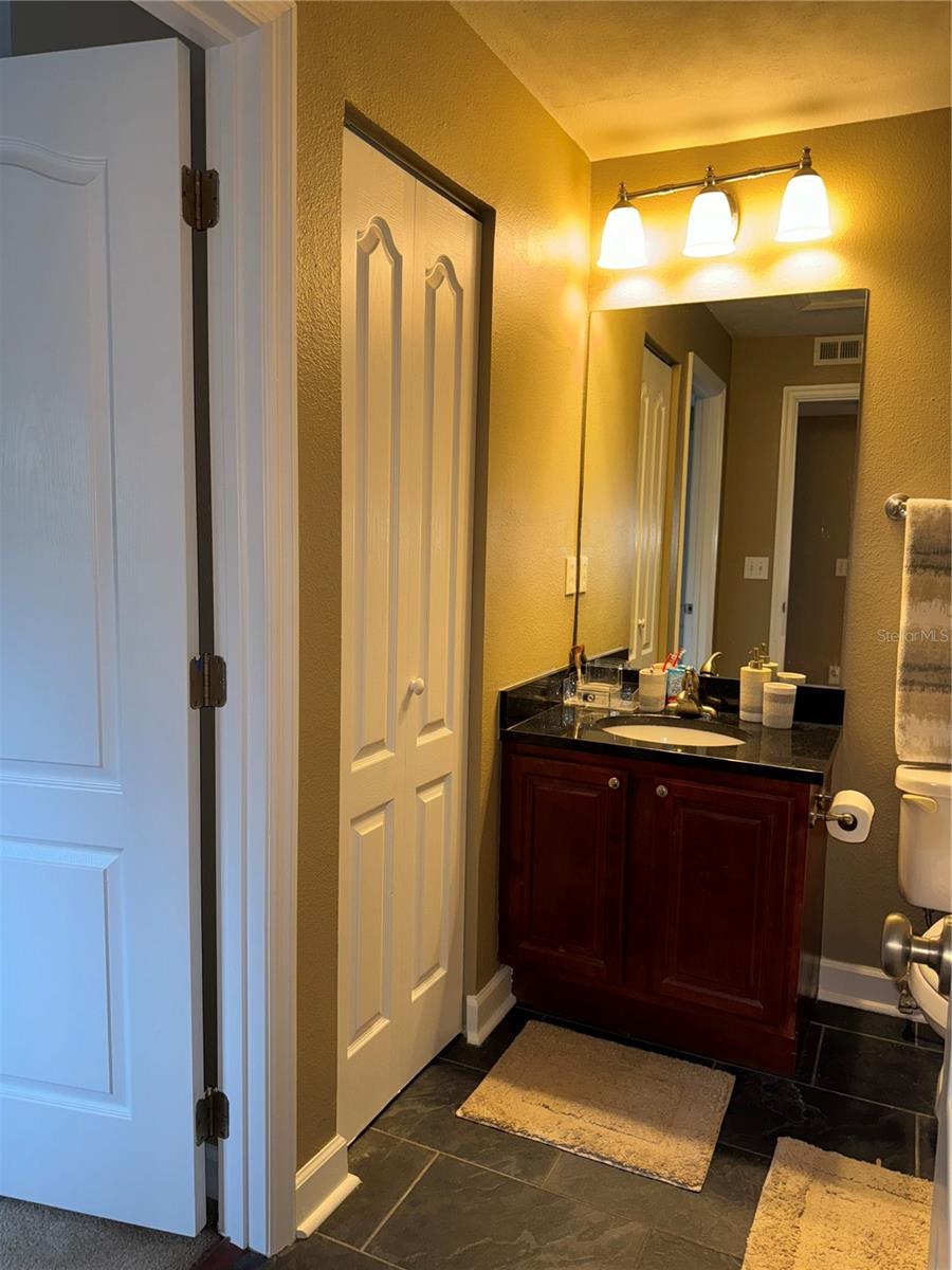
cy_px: 635
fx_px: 880
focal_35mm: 24
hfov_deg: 56.8
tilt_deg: -5.8
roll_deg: -1.1
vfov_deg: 71.6
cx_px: 476
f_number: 1.78
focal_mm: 6.76
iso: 80
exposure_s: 1/16
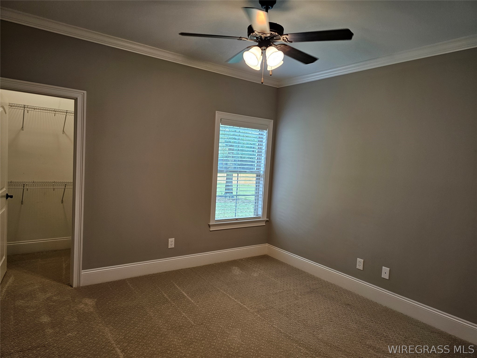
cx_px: 238
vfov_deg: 58.9
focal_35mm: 23
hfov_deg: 73.9
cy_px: 179
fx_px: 317
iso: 125
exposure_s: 1/120
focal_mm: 6.3
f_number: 1.7
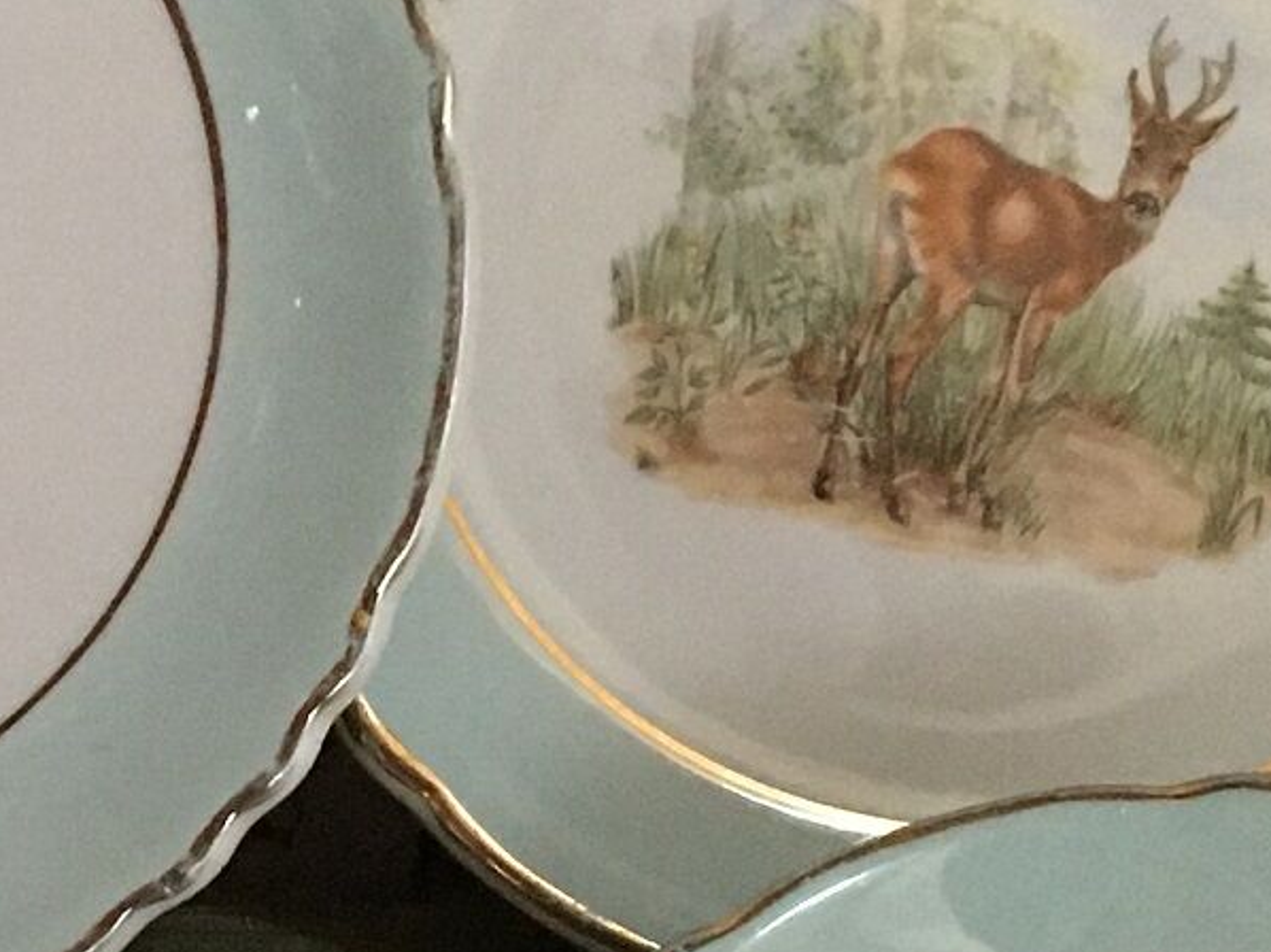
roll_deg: +1.9
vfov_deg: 11.3
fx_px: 4808
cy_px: 755
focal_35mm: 131
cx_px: -300
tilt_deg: -22.5
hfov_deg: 14.5
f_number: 2.2
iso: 250
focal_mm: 4.15
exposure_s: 1/17
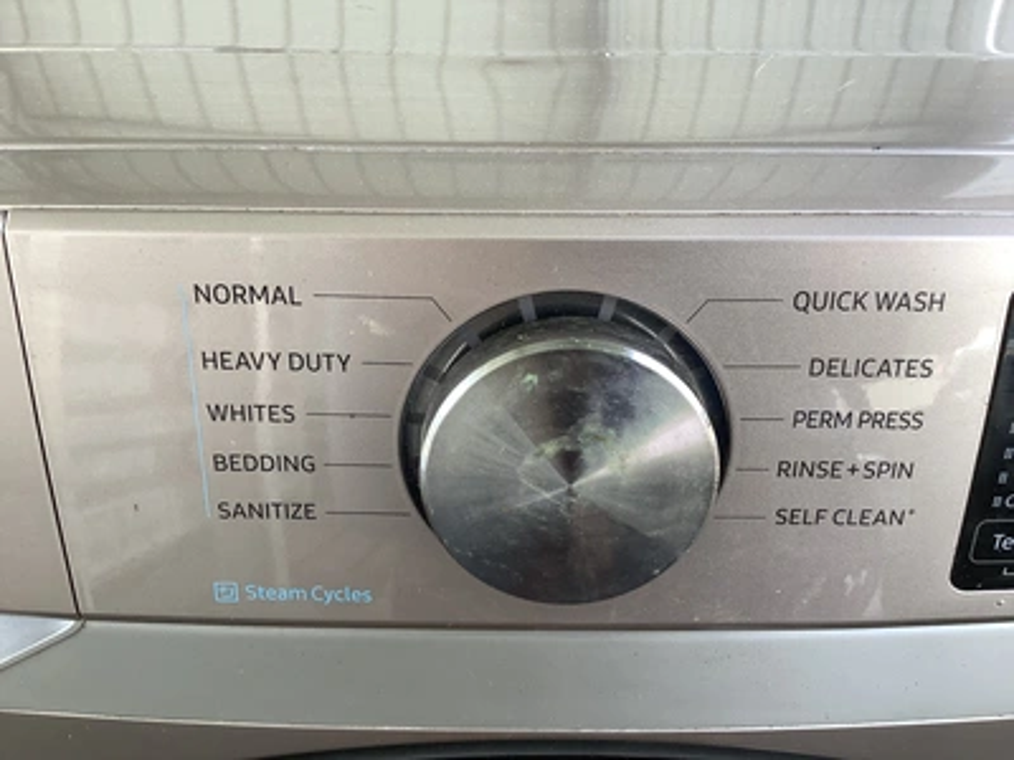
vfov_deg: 45.4
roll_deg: -1.0
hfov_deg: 58.4
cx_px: 507
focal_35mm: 31
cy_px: 380
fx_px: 908
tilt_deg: -42.4
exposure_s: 1/120
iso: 40
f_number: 2.4
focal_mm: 3.3
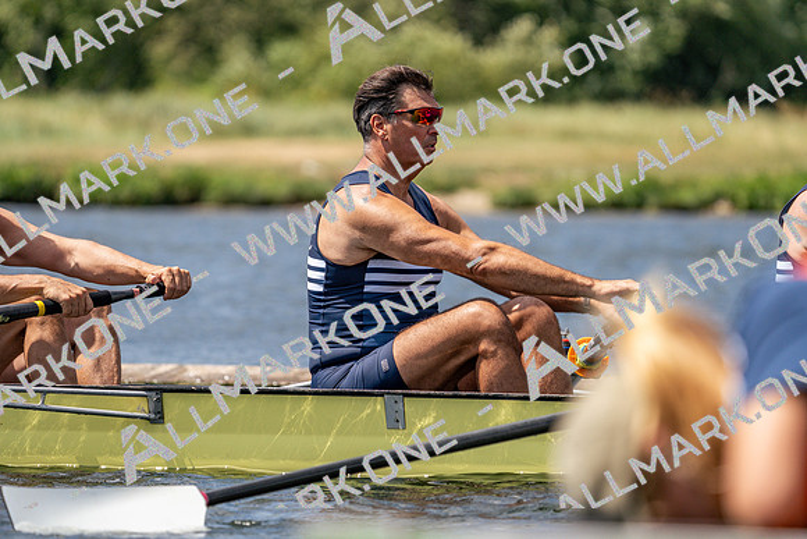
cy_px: 270
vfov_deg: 3.8
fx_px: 8184
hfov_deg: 5.6
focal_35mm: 365
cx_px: 404
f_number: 6.3
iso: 320
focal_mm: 365
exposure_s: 1/2000
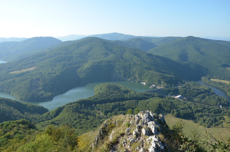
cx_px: 115
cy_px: 76
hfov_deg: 67.5
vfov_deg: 47.7
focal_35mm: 27
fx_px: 172
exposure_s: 1/250
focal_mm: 18
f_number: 8
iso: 140
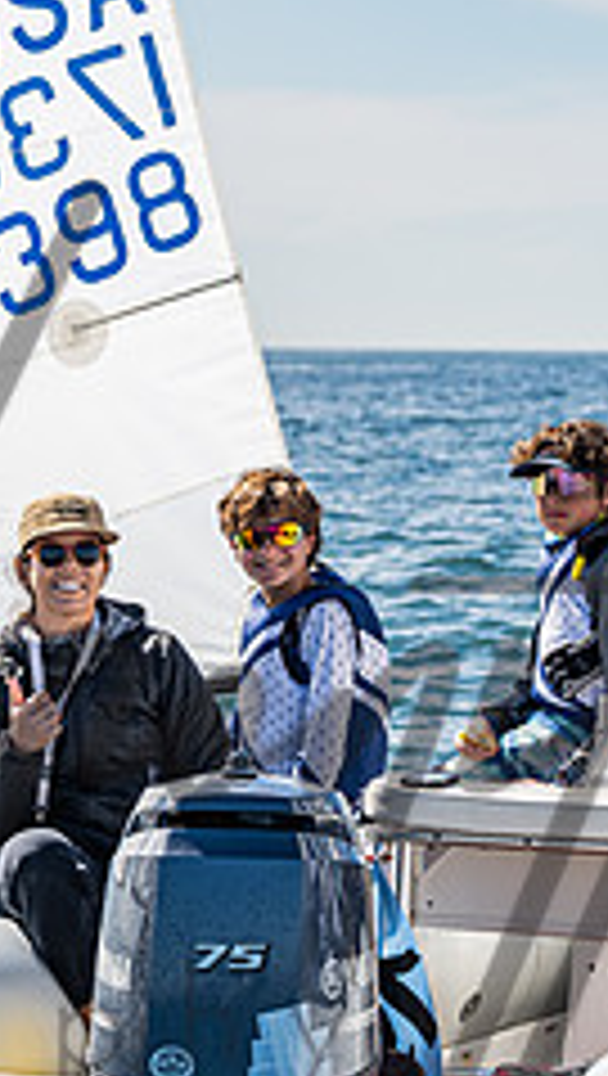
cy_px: 623
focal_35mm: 297
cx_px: 221
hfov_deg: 4.1
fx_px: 8485
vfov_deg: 7.3
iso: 320
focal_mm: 105
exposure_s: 1/800
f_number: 6.3
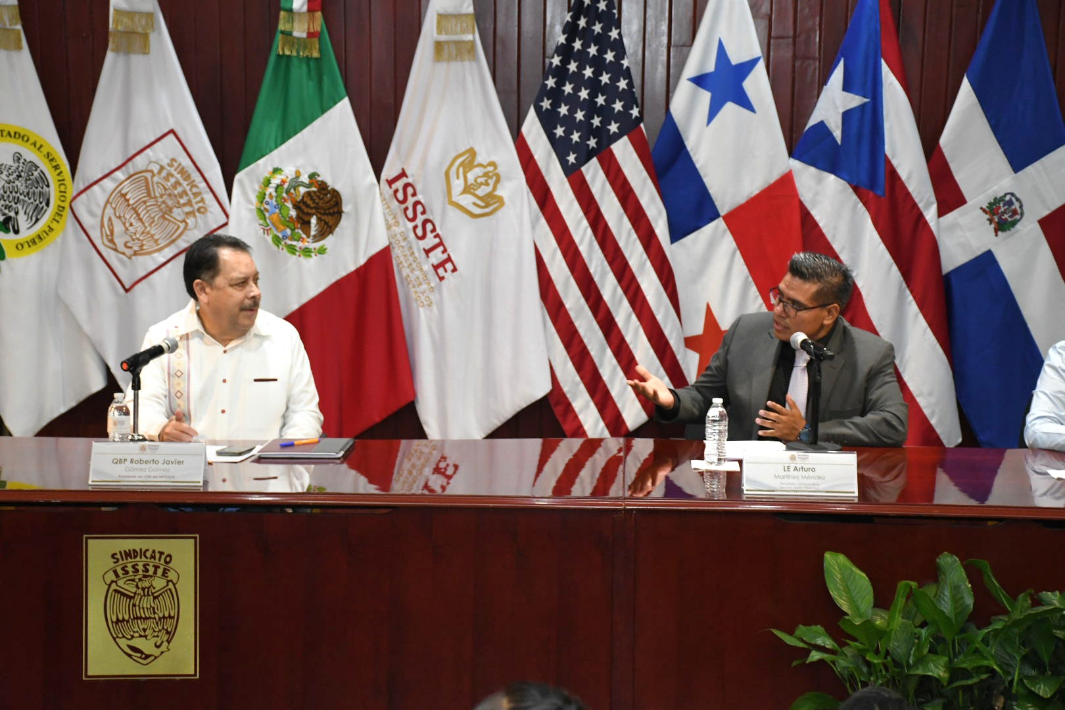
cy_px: 355
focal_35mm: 78
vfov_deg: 17.5
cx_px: 532
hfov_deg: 26.0
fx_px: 2307
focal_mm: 52
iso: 2500
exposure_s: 1/125
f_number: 5.6
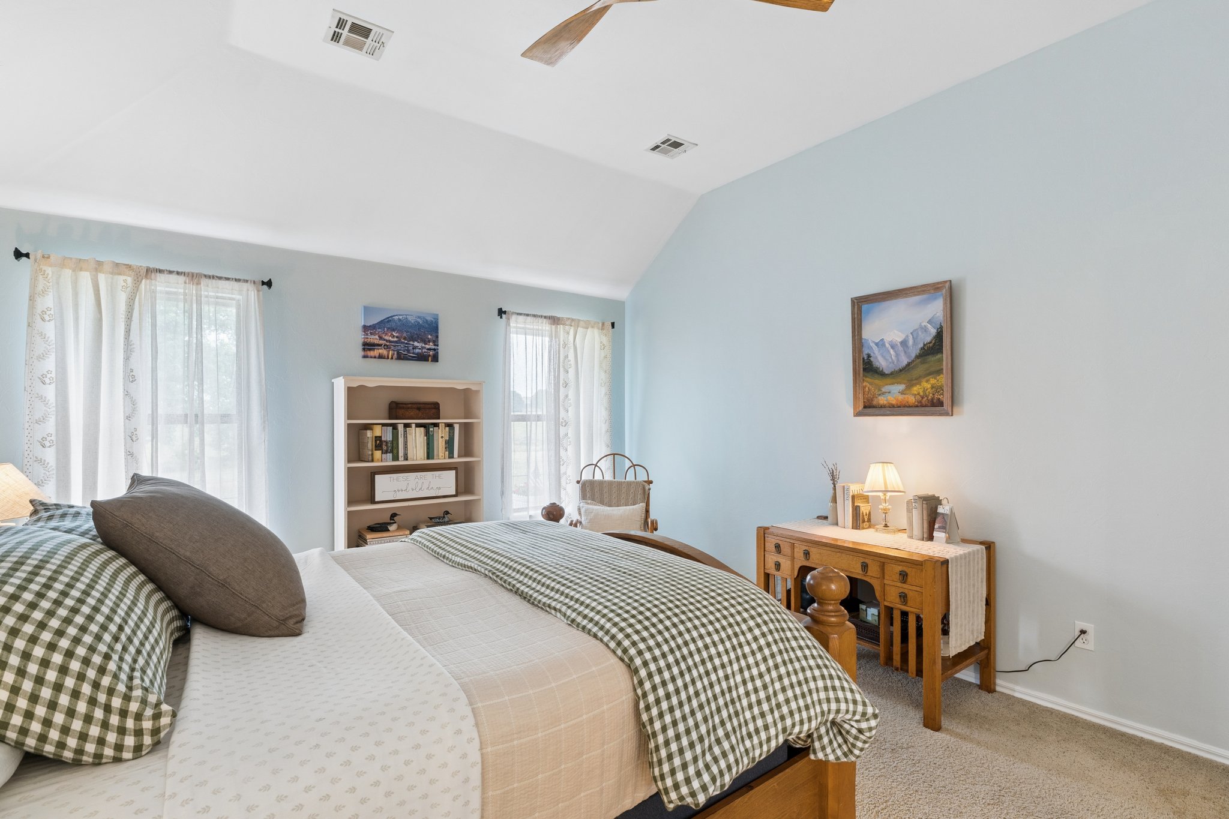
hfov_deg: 93.5
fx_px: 579
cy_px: 410
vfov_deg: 70.6
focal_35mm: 17
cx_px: 614
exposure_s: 1/10
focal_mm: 11.3
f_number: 8
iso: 250
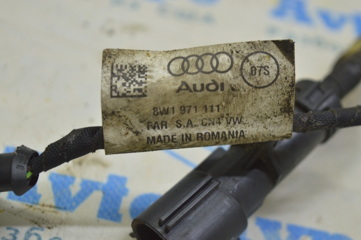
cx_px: 180
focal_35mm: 78
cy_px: 120
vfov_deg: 17.5
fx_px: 782
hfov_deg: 26.0
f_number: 5.6
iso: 400
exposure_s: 1/25
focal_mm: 52
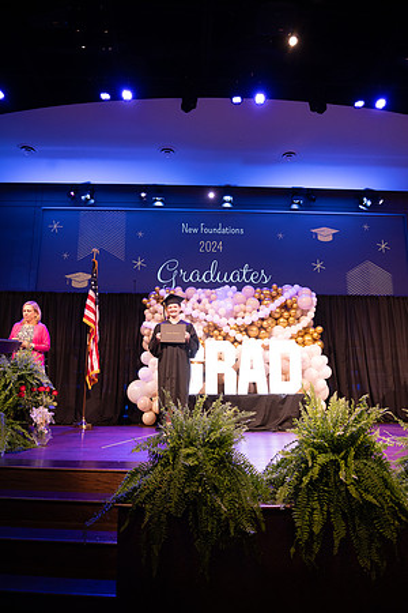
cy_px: 306
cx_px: 204
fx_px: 408
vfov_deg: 73.7
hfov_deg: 53.1
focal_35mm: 24
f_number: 4
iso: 2000
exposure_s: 1/200
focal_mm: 24
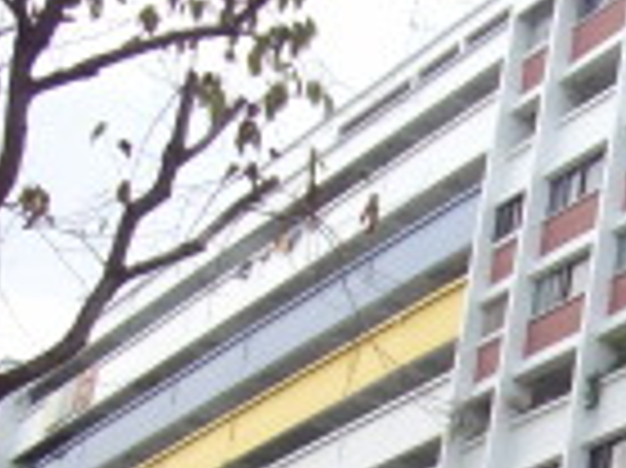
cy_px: 675
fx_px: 2638
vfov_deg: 9.9
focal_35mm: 146
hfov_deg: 12.5
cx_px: 1076
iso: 80
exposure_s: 1/60
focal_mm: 6.2
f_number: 5.6
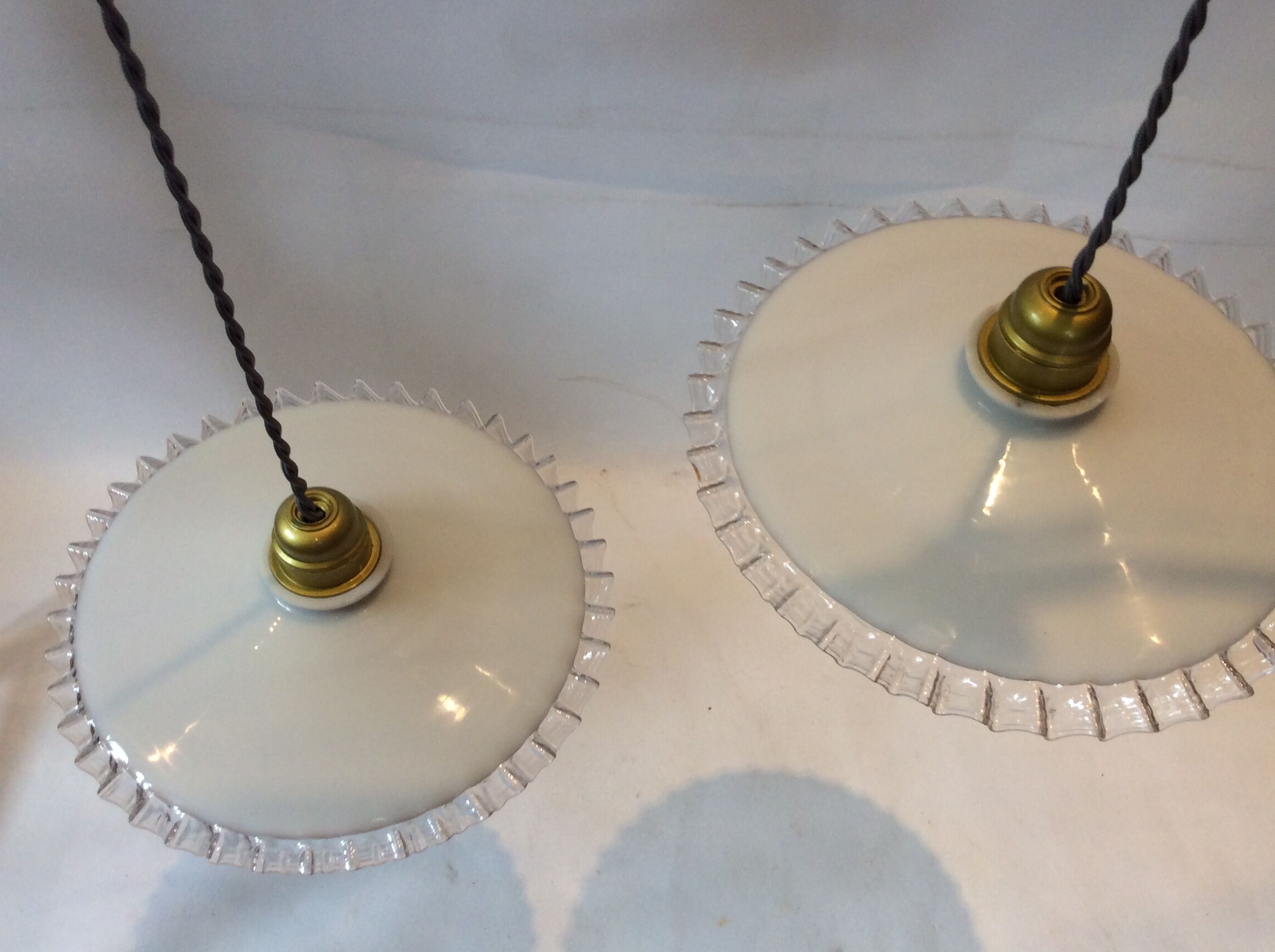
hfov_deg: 51.4
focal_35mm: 36
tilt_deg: -58.5
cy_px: 478
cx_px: 688
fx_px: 1324
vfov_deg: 39.6
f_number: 2.4
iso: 50
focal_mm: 3.3
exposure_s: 1/25
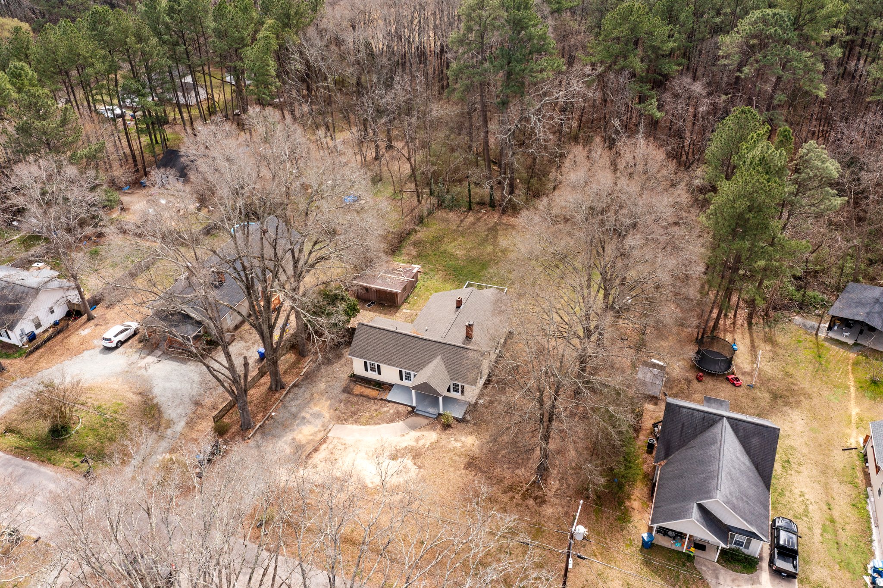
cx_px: 442
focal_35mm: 28
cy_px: 294
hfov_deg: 65.5
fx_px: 687
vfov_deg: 46.4
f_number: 5
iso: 100
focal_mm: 10.26
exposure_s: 1/320
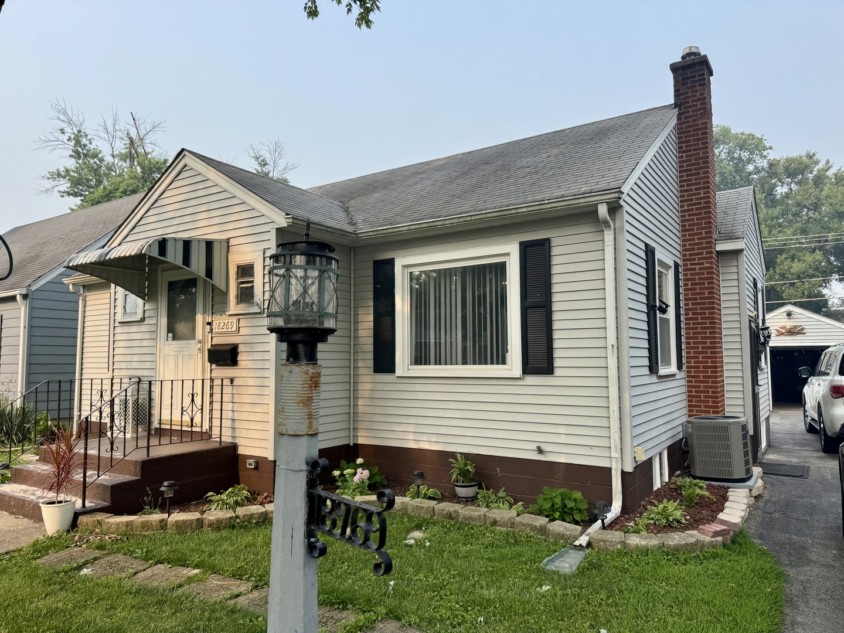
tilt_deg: +2.5
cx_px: 422
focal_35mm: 24
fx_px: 585
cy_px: 316
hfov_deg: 71.6
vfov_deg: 56.8
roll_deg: +0.1
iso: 80
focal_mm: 6.76
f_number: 1.78
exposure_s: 1/1637
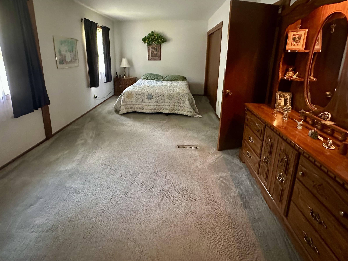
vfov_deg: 70.4
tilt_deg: -14.0
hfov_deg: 87.6
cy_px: 97
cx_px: 161
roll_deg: -0.9
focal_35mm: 18
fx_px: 181
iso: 1000
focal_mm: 2.22
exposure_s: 1/60
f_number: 2.2
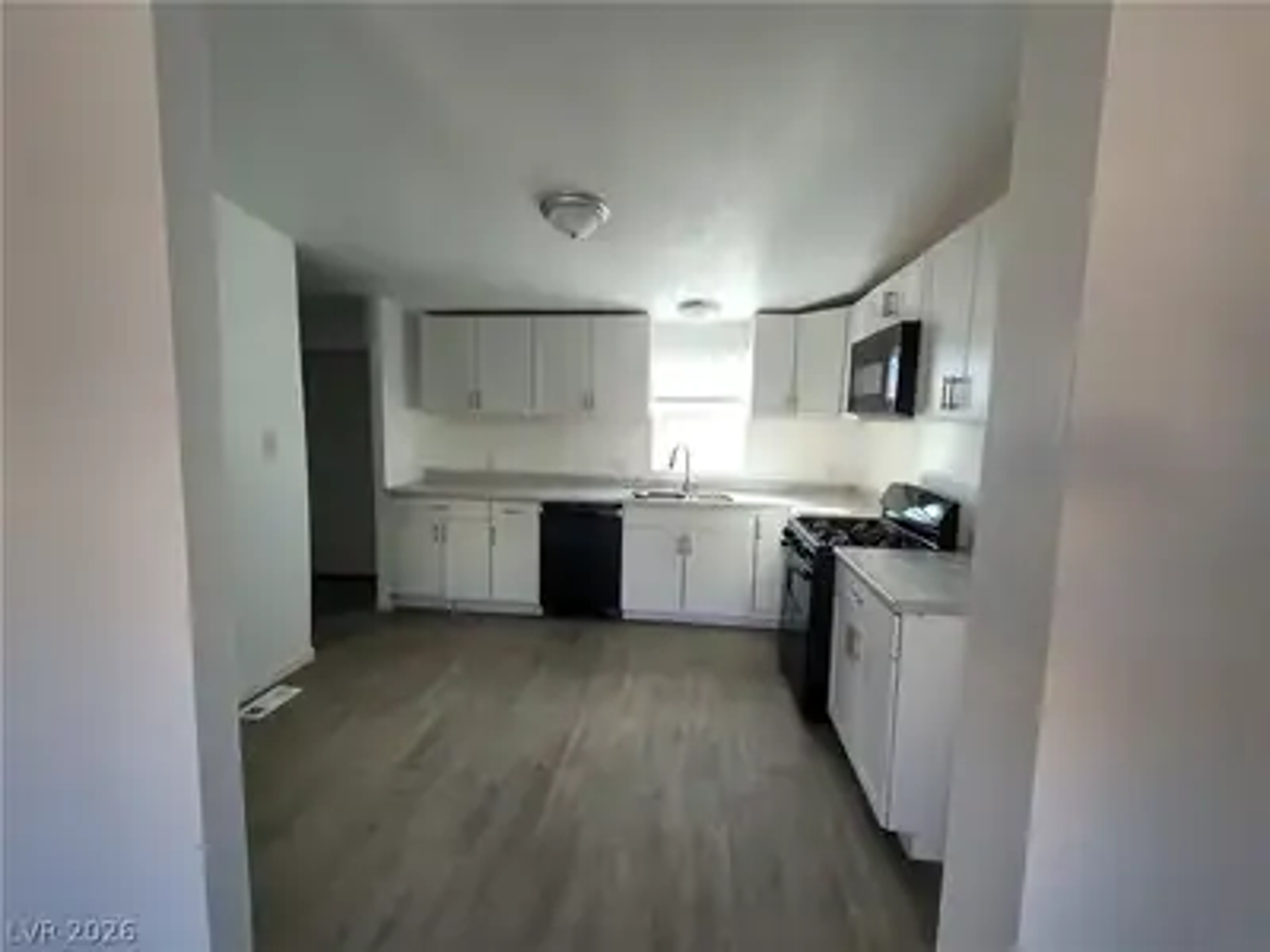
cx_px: 635
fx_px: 477
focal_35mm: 13
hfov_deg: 106.2
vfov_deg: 89.9
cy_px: 476
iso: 100
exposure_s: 1/120
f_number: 2.2
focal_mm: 2.2
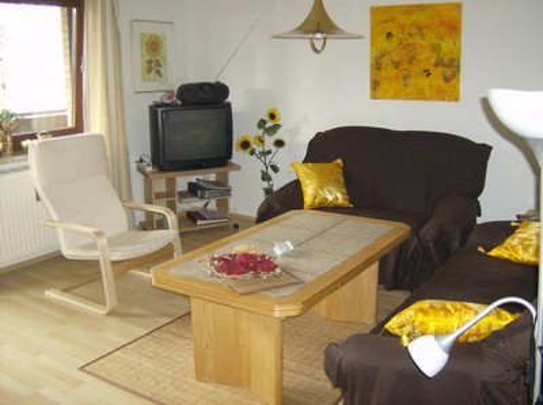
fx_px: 563
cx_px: 272
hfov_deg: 51.5
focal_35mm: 36
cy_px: 202
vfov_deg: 39.5
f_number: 2.8
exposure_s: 1/60
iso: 200
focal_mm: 6
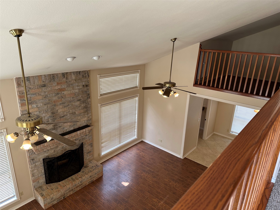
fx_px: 194
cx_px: 140
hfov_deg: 71.6
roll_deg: -2.4
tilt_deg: -18.9
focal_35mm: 24
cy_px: 105
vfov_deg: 56.8
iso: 80
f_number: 1.78
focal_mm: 6.86
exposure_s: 1/121
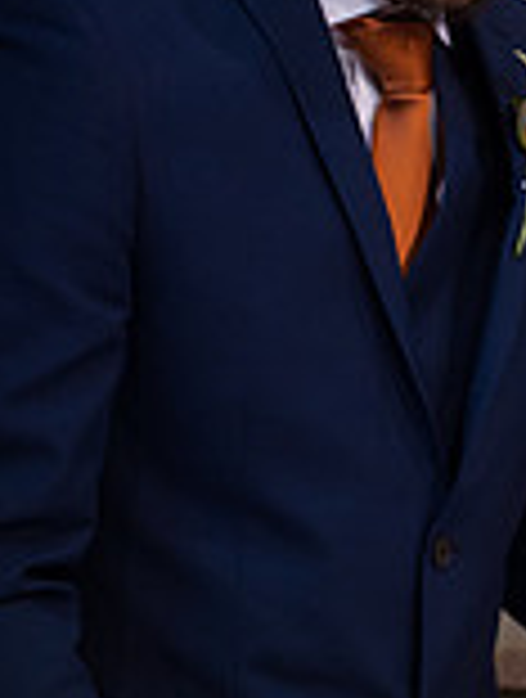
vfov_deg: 14.2
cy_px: 414
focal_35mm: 139
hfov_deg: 10.6
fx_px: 2805
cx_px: 596
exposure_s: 1/160
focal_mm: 50
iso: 1600
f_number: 2.8
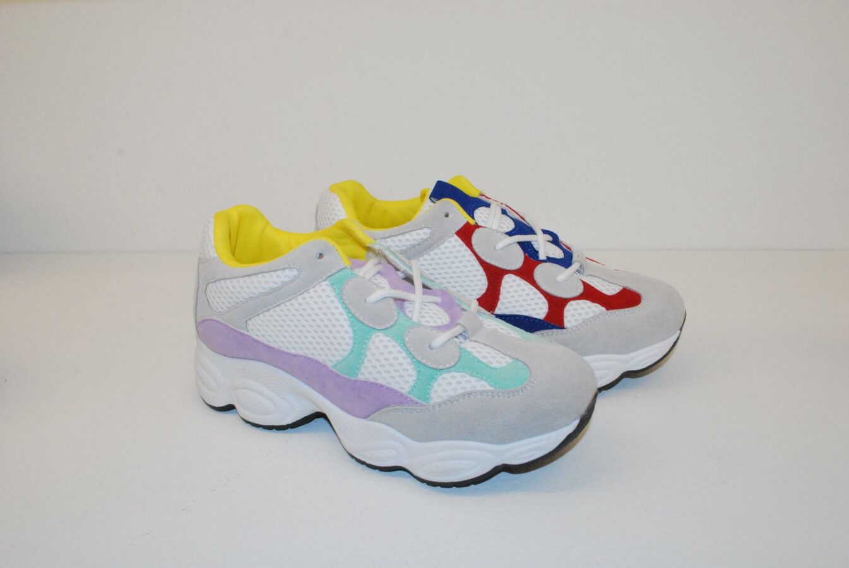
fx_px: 779
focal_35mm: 33
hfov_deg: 57.2
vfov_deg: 40.1
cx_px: 424
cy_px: 284
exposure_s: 1/200
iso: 1600
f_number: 13
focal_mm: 22
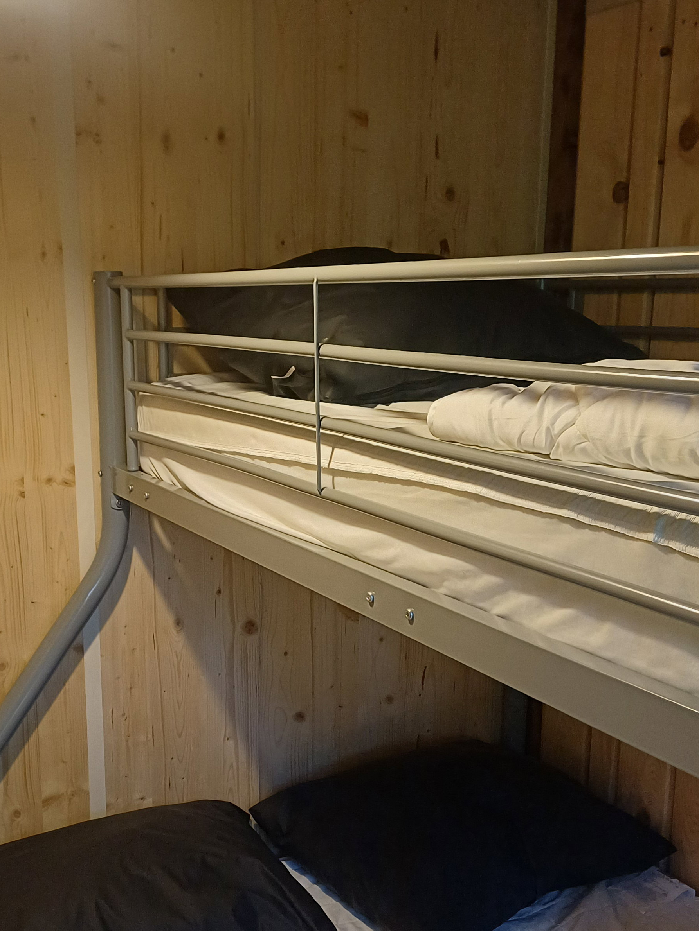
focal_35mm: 42
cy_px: 581
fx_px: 1131
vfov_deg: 44.4
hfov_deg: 34.3
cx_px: 291
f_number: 1.8
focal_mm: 4.65
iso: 400
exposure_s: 1/50
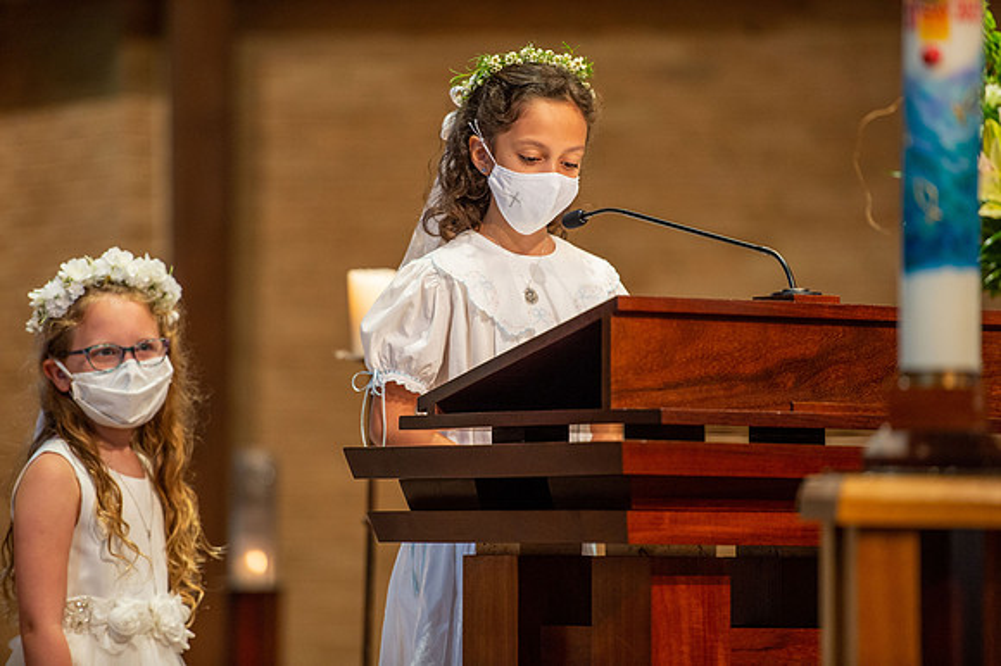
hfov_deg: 10.3
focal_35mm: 200
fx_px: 5558
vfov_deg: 6.9
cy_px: 333
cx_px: 500
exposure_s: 1/125
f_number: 2.8
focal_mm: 200
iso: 1600
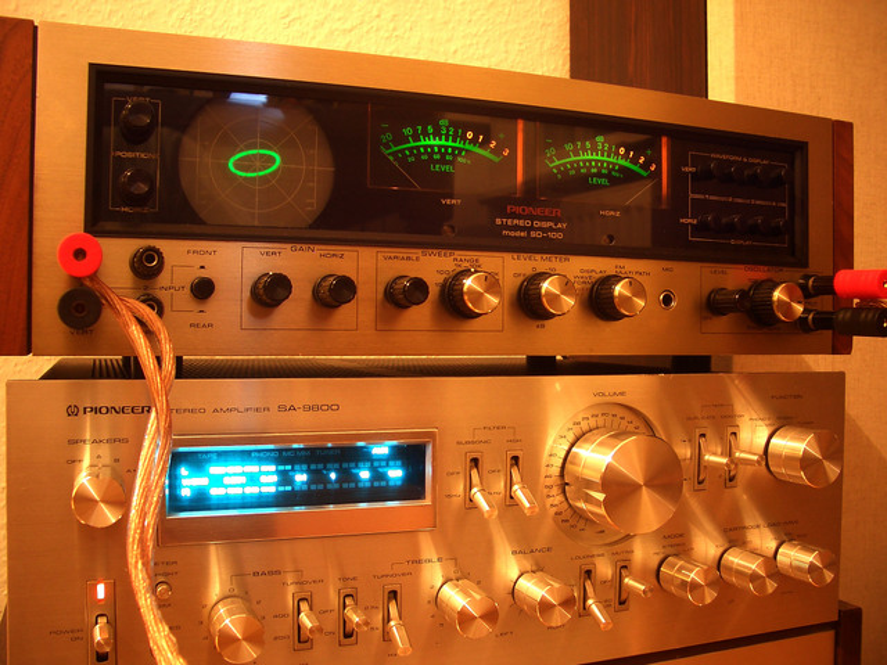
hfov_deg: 52.6
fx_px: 897
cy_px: 332
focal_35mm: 35
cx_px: 444
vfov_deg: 40.7
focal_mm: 5.8
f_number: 2.6
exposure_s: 2
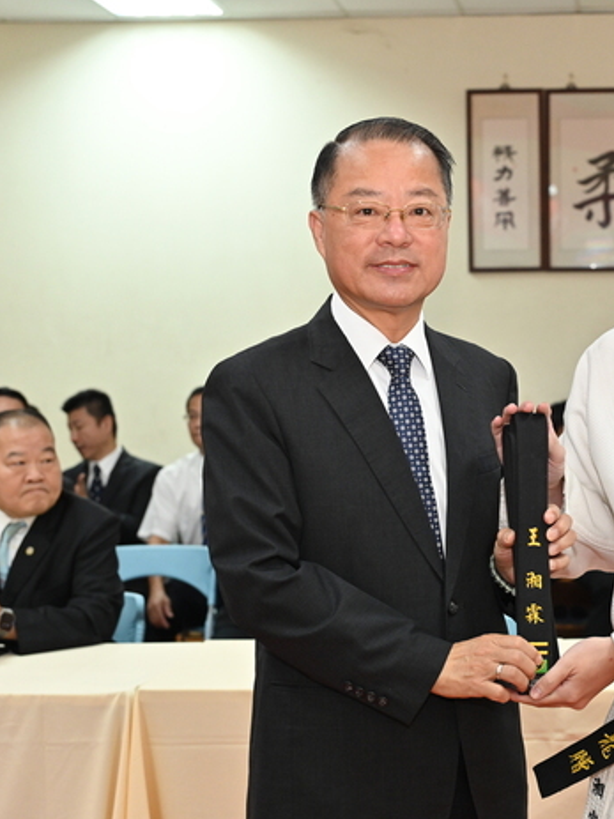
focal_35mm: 64
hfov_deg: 22.5
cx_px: 517
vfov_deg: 30.3
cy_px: 411
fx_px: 1514
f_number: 4
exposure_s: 1/160
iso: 1250
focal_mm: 44
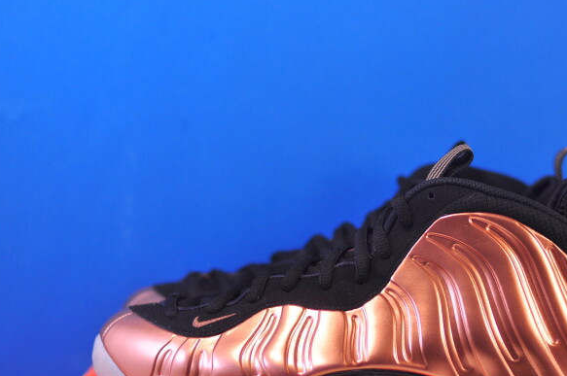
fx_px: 1620
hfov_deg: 19.8
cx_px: 359
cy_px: 216
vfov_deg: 13.2
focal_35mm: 103
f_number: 2.2
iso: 250
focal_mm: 50
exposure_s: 1/320
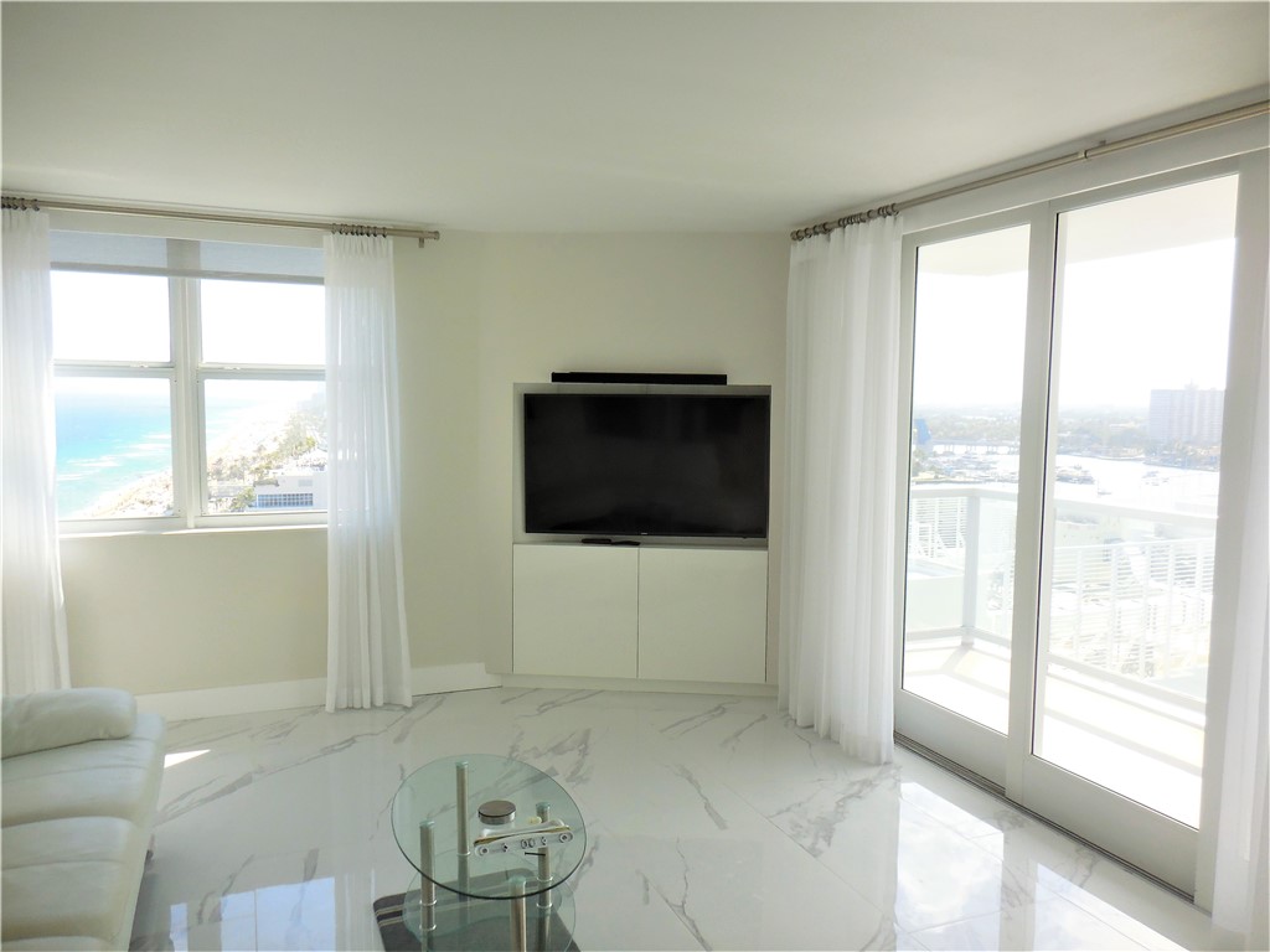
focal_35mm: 25
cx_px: 635
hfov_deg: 69.4
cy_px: 476
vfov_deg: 54.9
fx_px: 917
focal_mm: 4.5
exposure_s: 1/200
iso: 125
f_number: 3.7
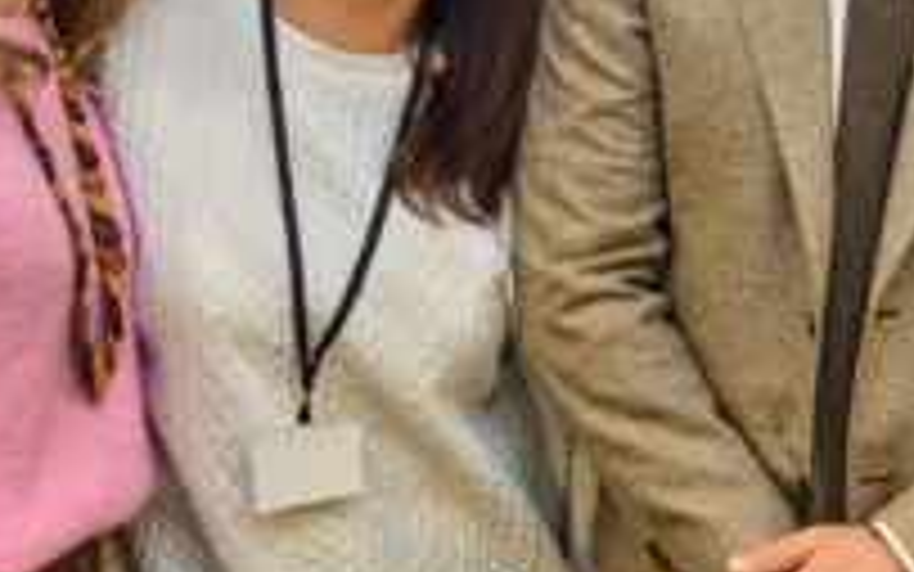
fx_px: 3232
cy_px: 126
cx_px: 815
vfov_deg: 10.1
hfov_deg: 15.9
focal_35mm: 130
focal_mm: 33.7
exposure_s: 1/100
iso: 8000
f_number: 3.2
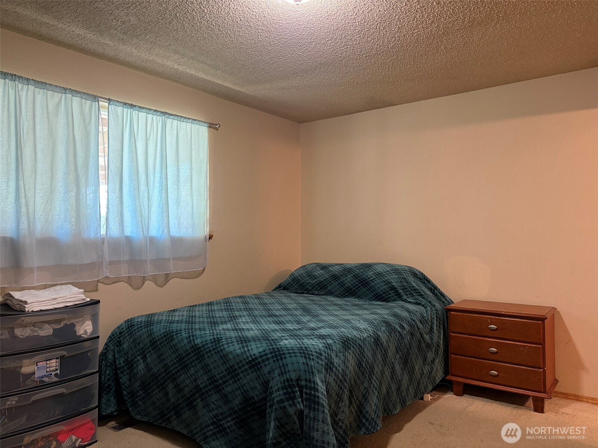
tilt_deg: +1.5
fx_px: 449
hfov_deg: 67.3
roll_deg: +0.6
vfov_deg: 53.1
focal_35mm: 26
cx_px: 299
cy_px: 224
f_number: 1.6
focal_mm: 5.96
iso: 250
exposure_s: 1/60
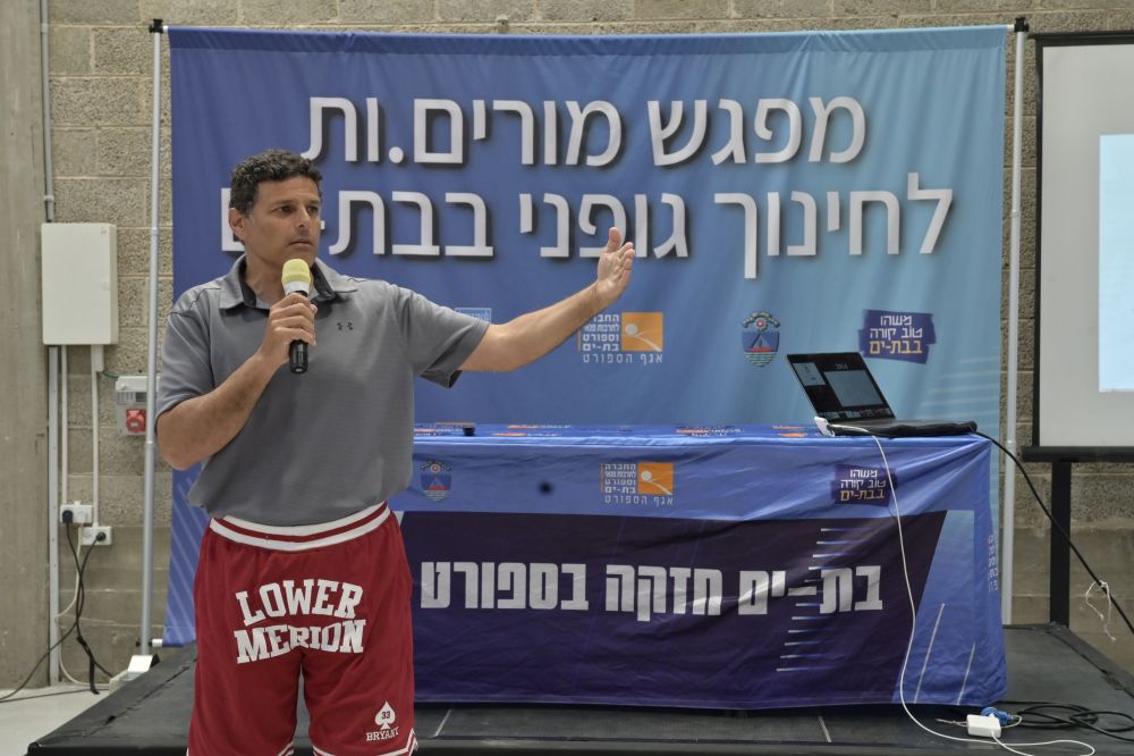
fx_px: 1826
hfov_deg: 34.5
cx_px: 567
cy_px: 378
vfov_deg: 23.4
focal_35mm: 58
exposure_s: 1/160
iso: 1600
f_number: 8
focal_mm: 58
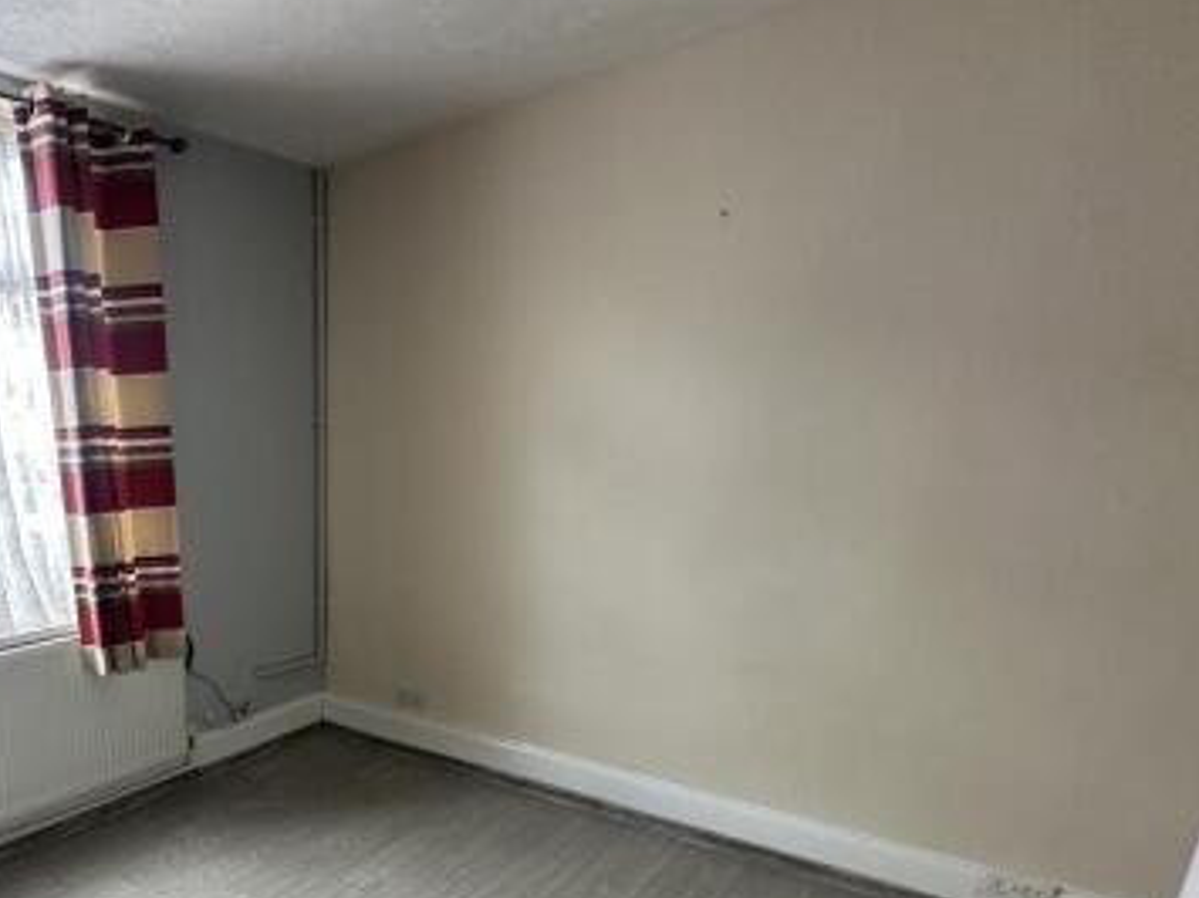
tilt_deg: -16.8
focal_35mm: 23
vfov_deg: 55.7
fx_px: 796
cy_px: 684
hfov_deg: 67.1
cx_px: 241
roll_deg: +2.0
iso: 250
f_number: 2.2
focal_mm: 2.22
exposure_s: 1/99
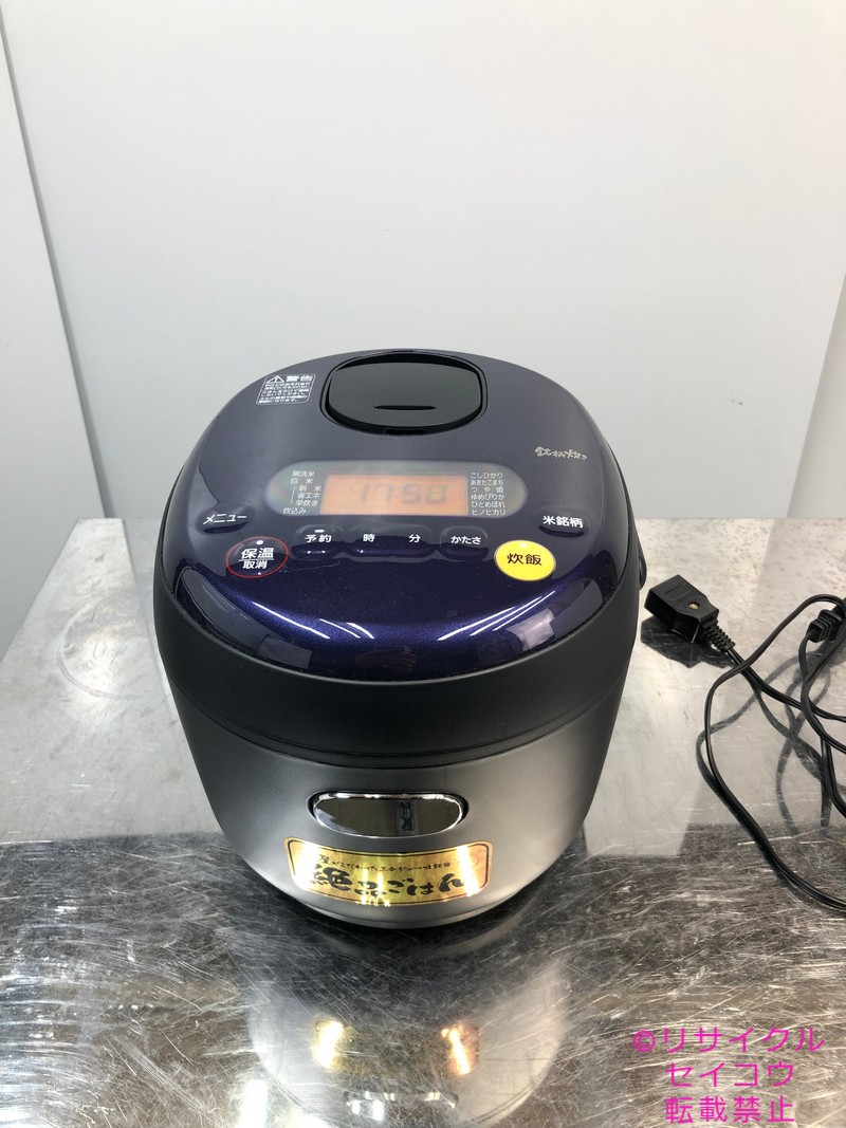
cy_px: 564
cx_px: 423
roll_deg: +1.0
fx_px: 913
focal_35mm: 28
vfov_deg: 63.4
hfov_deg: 49.7
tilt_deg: -35.7
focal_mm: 4
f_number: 1.8
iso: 20
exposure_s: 1/50
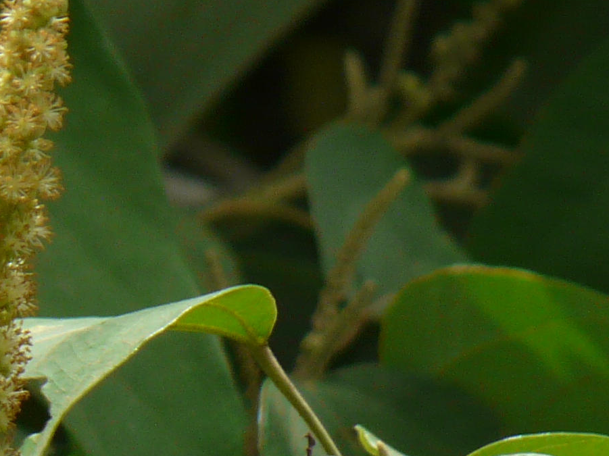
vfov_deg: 0.8
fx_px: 32112
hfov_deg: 1.1
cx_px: 46
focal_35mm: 1826
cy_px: 406
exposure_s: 1/320
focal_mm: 82.8
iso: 100
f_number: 5
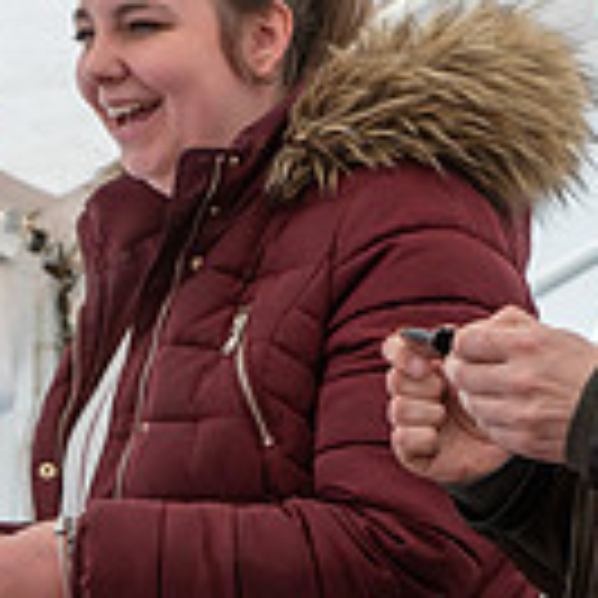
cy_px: 605
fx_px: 4788
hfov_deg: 7.1
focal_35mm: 245
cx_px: -130
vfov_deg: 7.1
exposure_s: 1/250
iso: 250
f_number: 6.3
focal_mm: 66
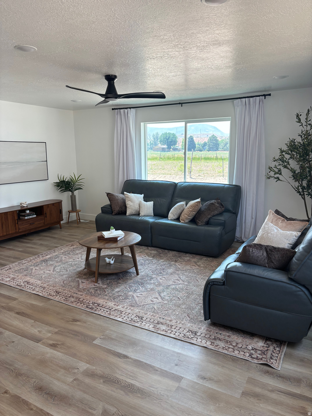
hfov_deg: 53.1
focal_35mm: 26
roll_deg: -0.3
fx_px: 312
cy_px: 208
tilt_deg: -10.9
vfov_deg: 67.3
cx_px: 156
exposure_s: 1/170
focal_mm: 5.96
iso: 64
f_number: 1.6
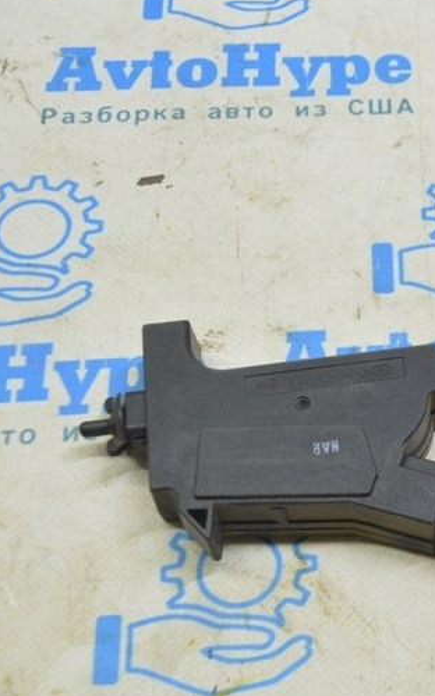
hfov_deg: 16.8
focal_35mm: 72
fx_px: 1366
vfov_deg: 28.5
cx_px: 598
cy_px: 387
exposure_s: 1/20
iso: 400
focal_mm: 23
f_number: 5.6
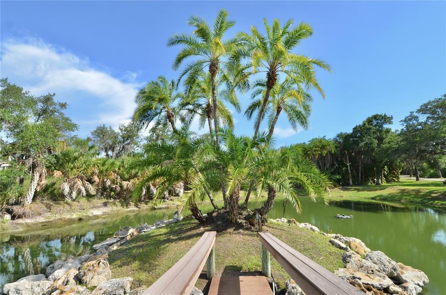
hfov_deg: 53.3
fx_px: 445
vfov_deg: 36.7
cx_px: 223
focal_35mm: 36
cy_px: 148
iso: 100
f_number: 8
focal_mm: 24
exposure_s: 1/250
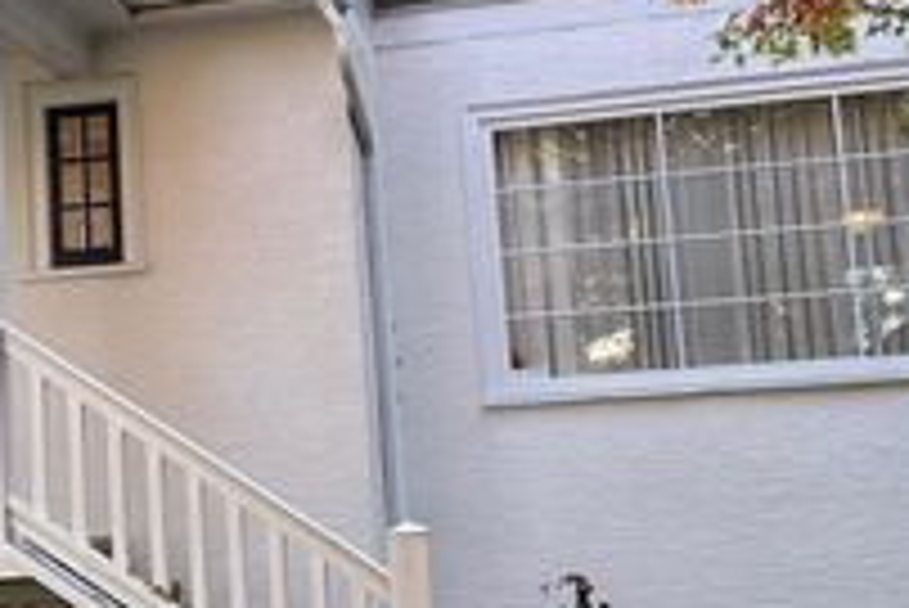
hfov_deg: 29.6
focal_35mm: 67
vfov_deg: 20.3
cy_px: 241
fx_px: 1693
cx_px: 225
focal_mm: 5.7
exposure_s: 1/343
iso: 50
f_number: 1.5
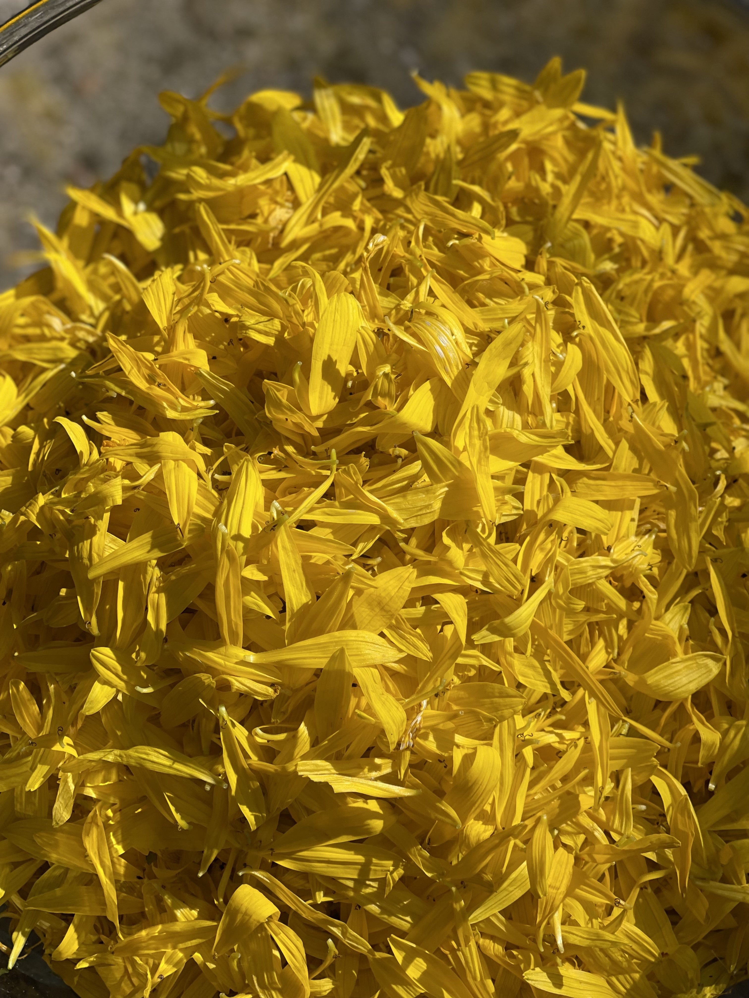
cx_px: 374
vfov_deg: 30.3
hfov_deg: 22.9
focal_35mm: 64
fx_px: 1846
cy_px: 499
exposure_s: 1/1672
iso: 32
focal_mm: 7.5
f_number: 2.2
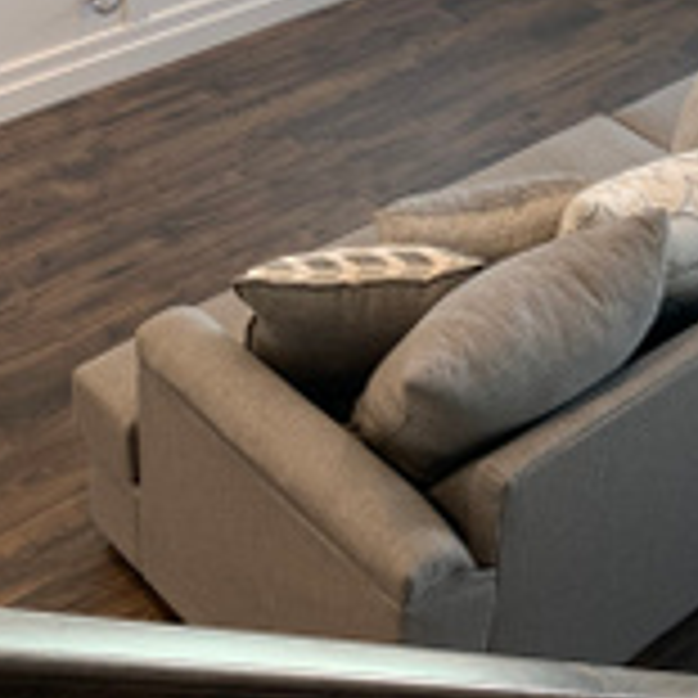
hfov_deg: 24.3
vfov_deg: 23.4
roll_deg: -1.2
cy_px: 9
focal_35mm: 71
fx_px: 1620
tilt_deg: -25.7
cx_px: 378
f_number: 1.8
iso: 125
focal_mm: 4.25
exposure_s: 1/60
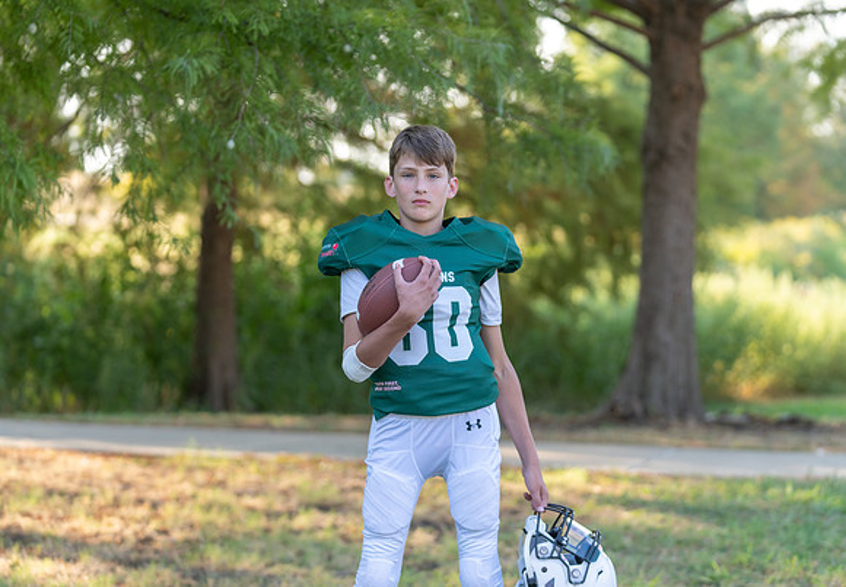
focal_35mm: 112
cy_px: 309
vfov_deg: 12.6
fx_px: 2653
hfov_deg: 18.1
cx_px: 431
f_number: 2.8
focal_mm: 97
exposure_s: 1/320
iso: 200
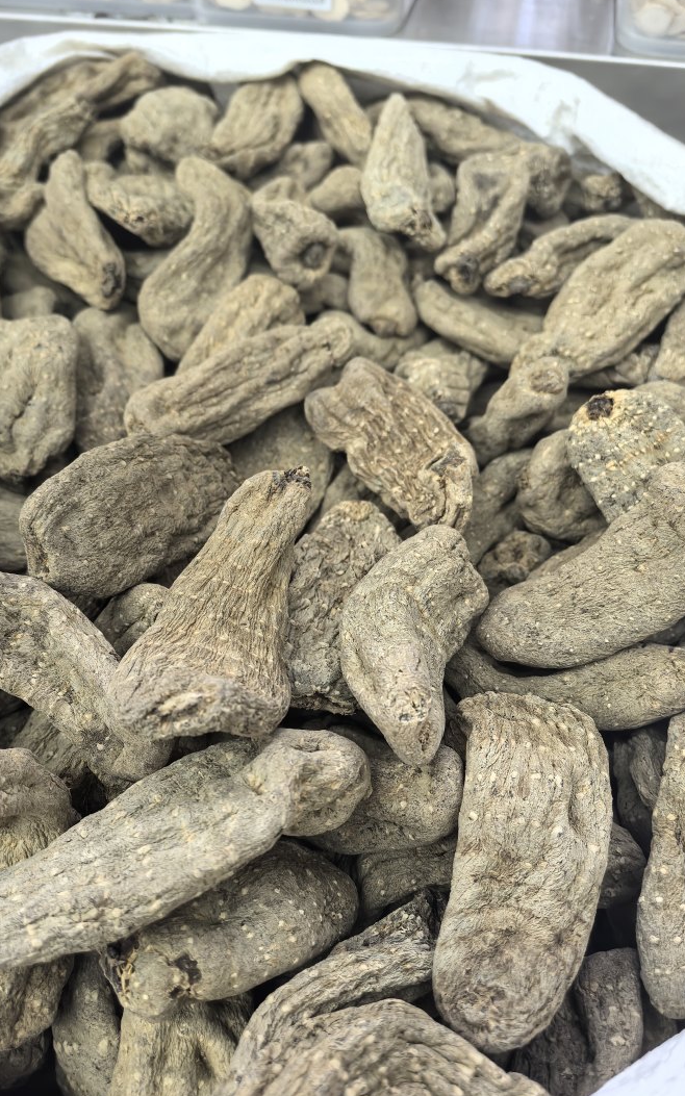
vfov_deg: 64.6
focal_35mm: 29
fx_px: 866
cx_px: 298
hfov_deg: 43.1
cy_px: 548
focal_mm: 5.75
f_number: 2
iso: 250
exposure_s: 1/100
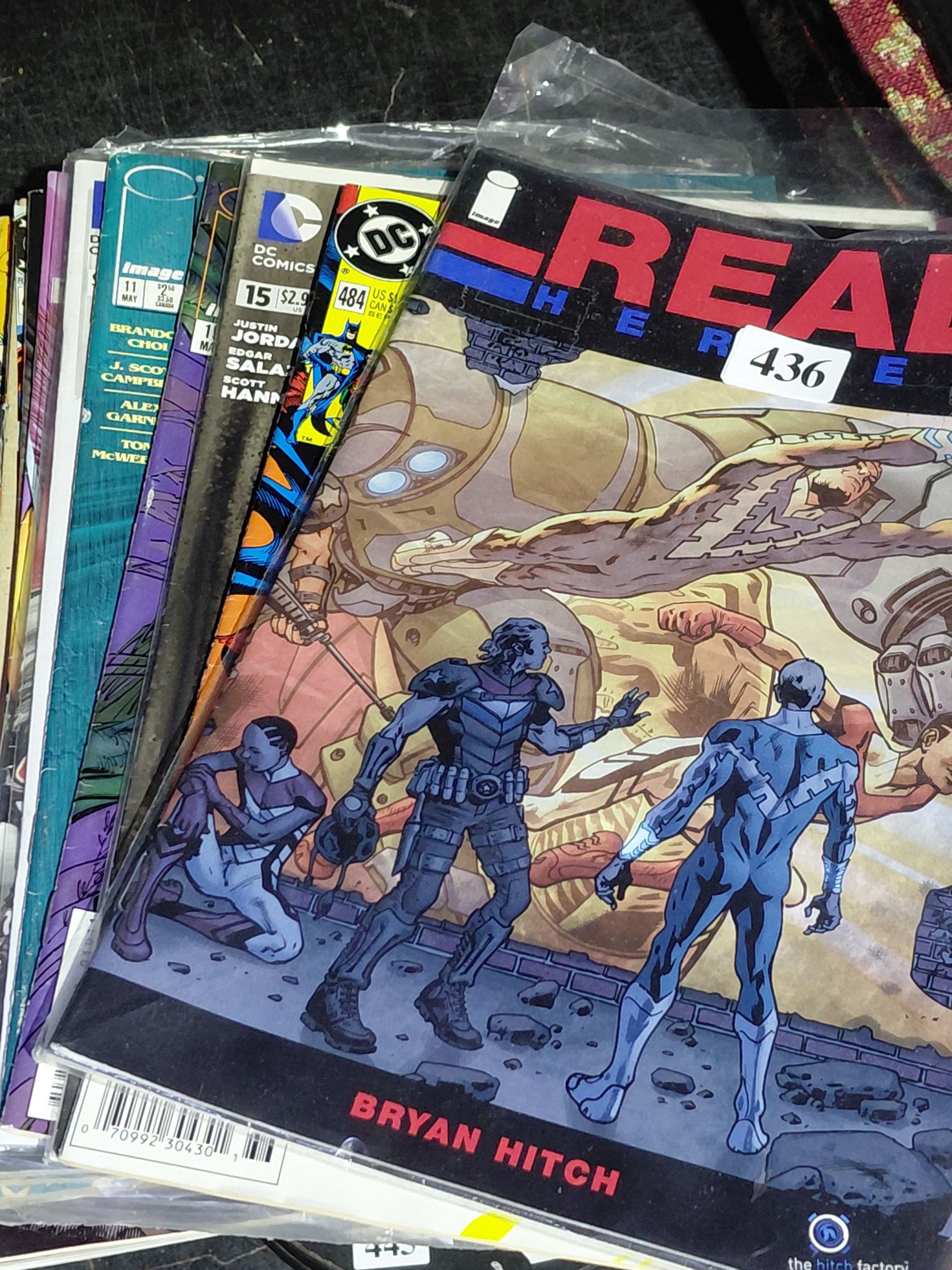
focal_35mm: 26
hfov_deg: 53.0
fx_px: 954
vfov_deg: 67.3
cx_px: 493
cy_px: 645
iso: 250
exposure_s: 1/60
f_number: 1.8
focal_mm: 4.69
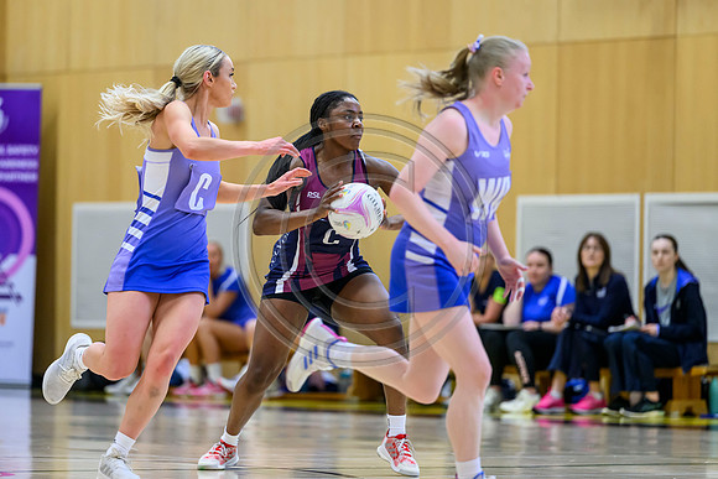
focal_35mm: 235
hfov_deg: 8.8
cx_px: 296
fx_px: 4681
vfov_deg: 5.9
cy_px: 198
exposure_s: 1/1000
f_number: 3.2
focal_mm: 200
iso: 3200
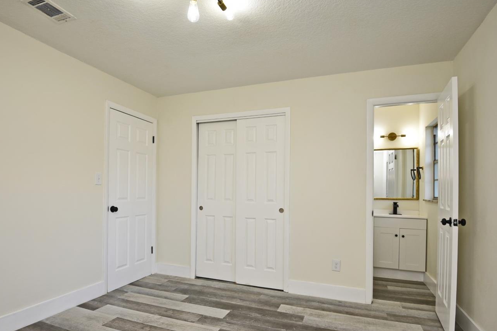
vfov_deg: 61.7
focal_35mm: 20
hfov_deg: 83.9
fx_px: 276
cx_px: 233
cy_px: 189
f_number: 5.6
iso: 320
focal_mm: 16
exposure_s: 1/60
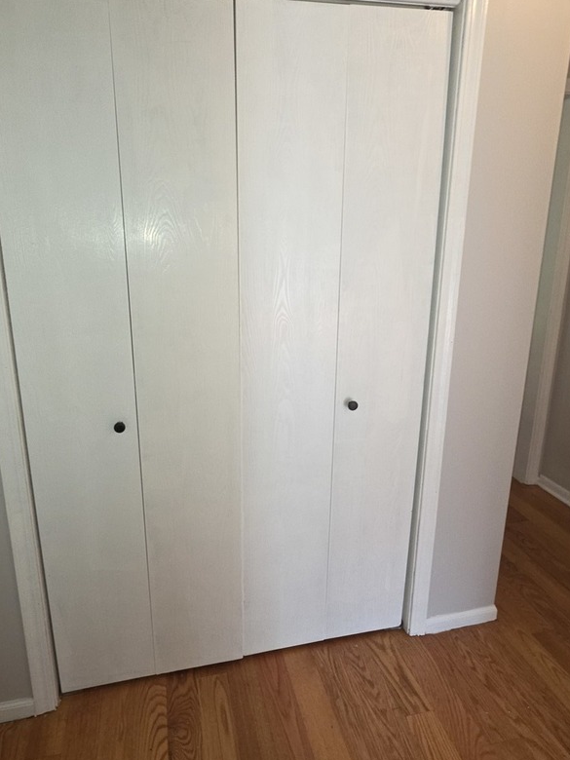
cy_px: 318
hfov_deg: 70.7
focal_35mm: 18
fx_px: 395
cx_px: 222
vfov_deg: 87.0
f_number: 1.9
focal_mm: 2.2
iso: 125
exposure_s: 1/60
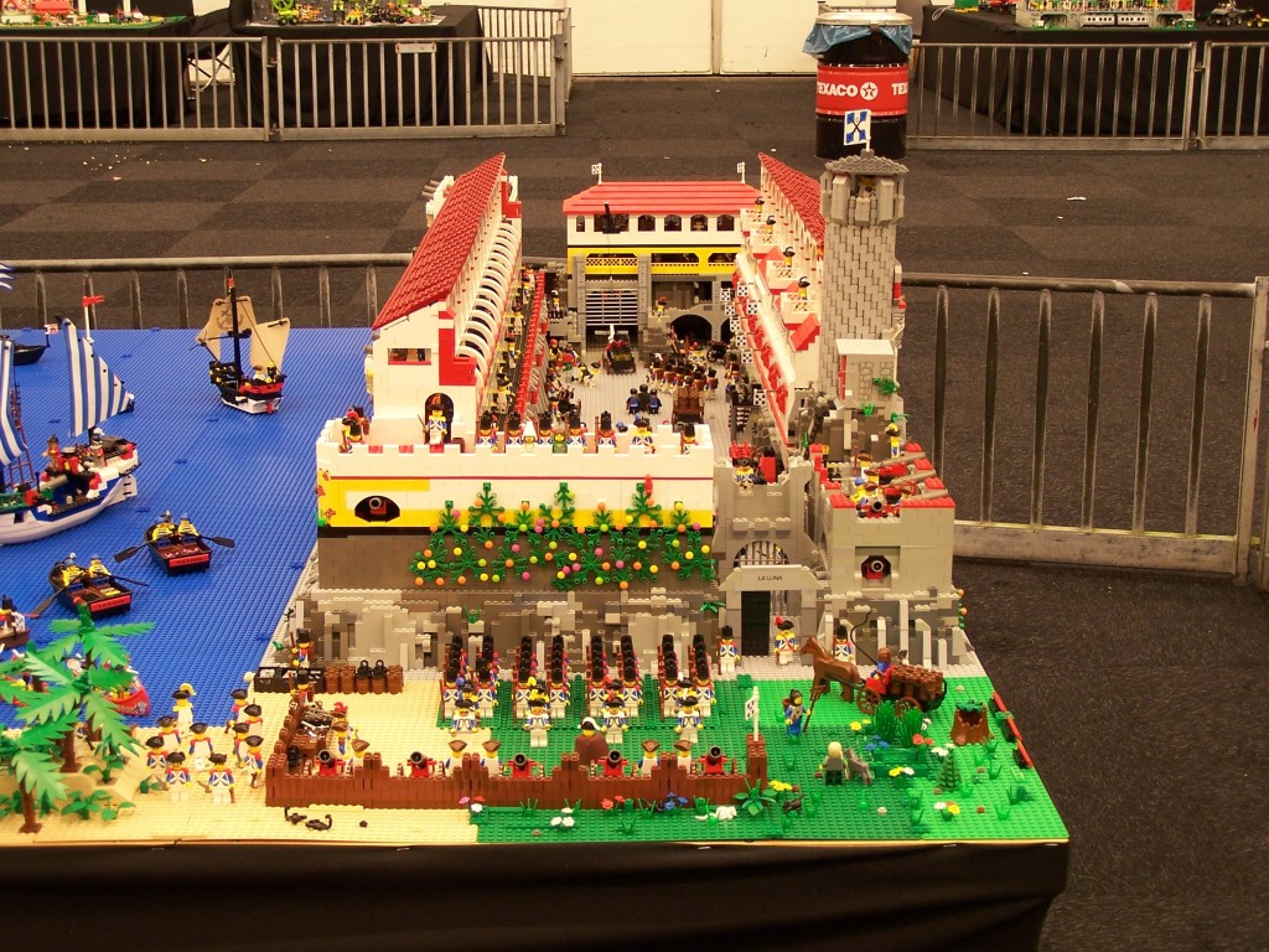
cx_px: 634
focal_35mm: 59
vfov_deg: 24.8
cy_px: 476
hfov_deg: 32.7
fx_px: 2163
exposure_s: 1/2
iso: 80
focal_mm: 9.8
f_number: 3.1
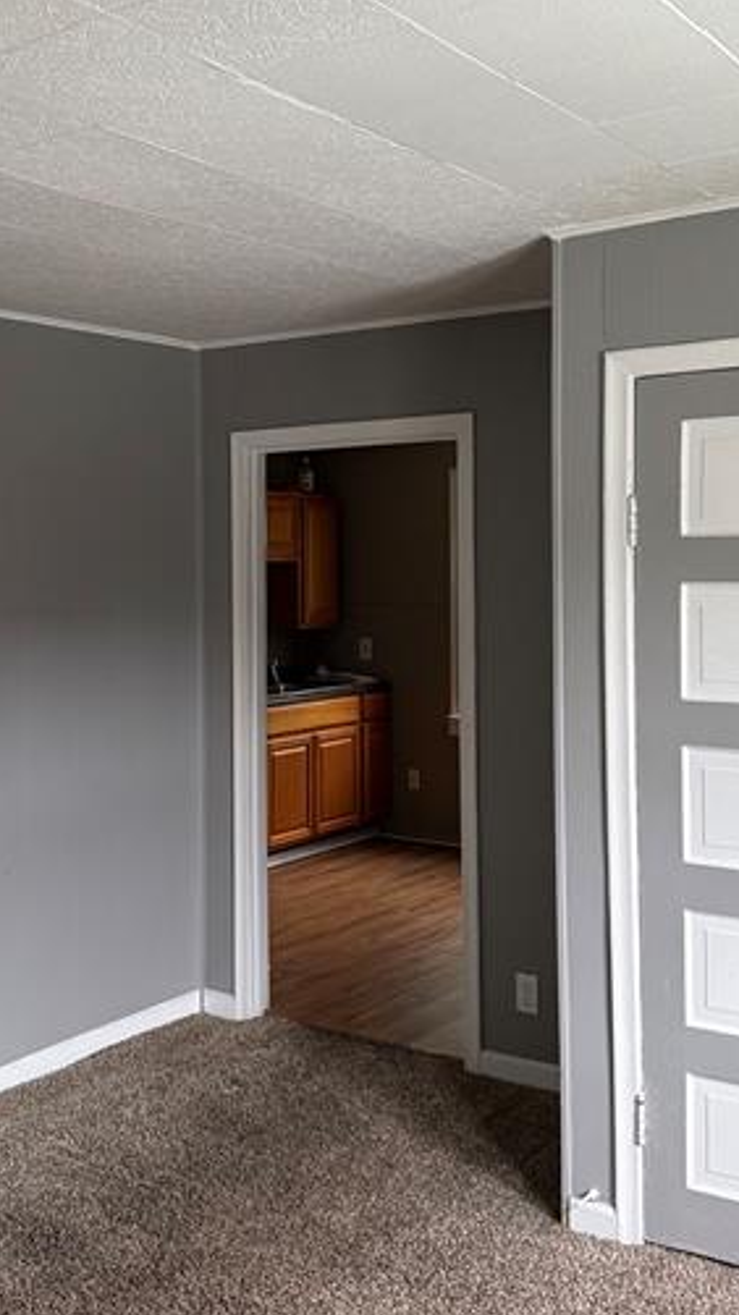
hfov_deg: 29.6
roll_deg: -0.2
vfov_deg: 50.4
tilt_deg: -0.2
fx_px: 1395
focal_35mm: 40
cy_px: 582
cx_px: 288
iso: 250
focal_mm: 6.76
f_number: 1.78
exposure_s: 1/60
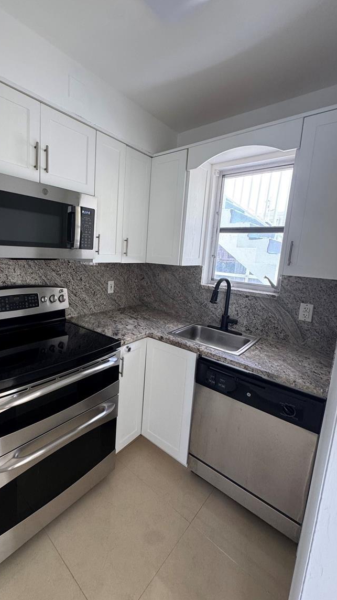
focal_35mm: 16
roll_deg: -2.7
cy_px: 286
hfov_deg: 65.7
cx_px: 119
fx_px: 254
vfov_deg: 99.3
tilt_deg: -9.0
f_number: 2.2
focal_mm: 2.22
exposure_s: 1/99
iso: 200
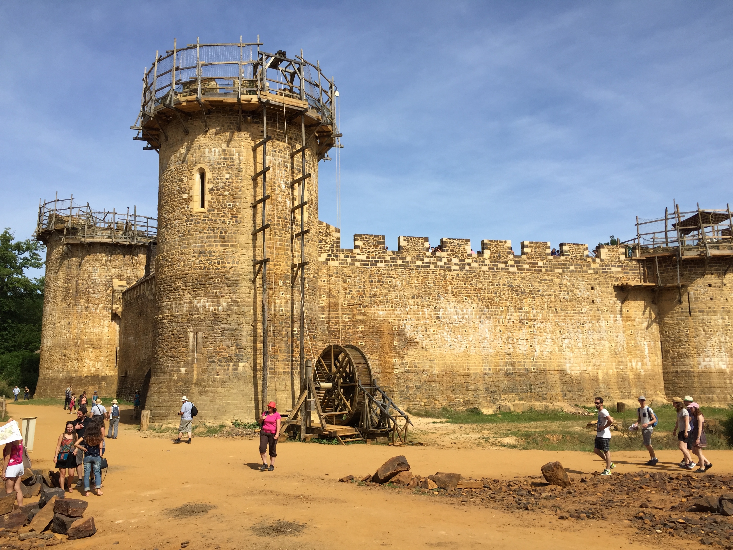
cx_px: 366
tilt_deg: +8.1
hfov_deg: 61.7
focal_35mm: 29
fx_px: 614
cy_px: 275
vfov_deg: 48.2
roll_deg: +0.0
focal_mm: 4.15
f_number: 2.2
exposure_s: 1/2198
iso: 32
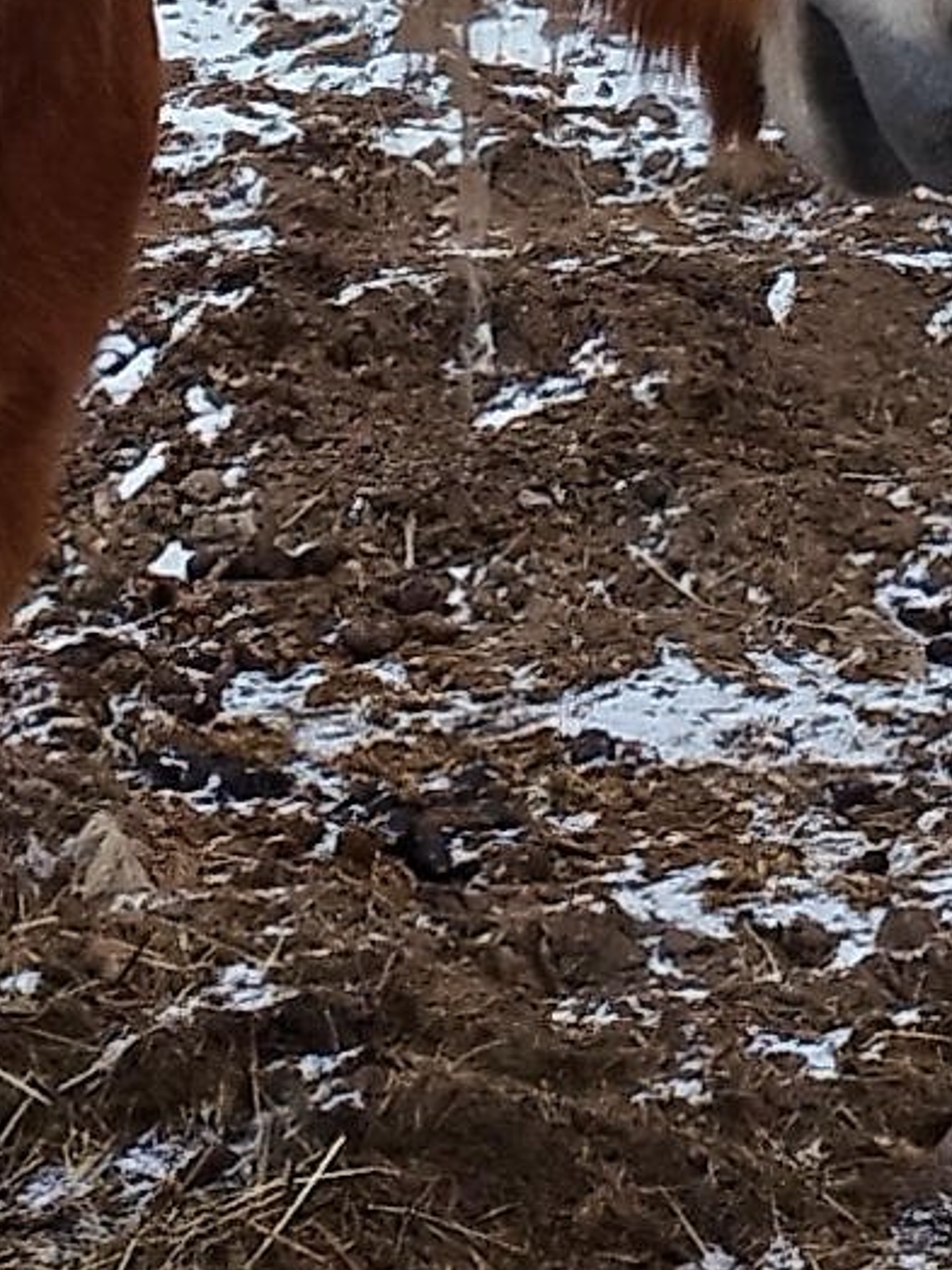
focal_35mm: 122
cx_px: -332
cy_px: -450
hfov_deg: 11.8
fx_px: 4474
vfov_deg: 15.3
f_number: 1.89
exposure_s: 1/144
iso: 50
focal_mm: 5.95
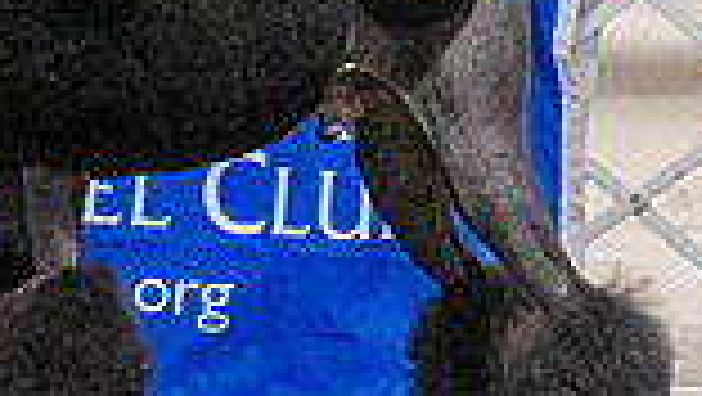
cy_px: -387
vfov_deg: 1.8
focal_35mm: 679
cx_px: 92
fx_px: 12648
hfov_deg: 3.2
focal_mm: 150
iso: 6400
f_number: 4
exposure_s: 1/400
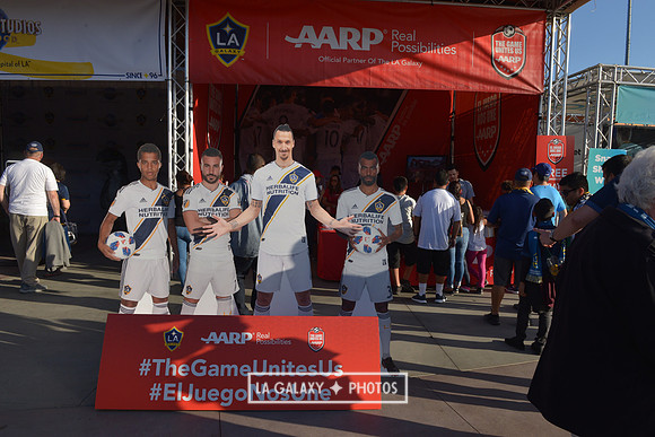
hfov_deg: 73.7
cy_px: 218
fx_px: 437
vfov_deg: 53.2
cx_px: 328
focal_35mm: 24
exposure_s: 1/500
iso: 400
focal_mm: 24
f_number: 11
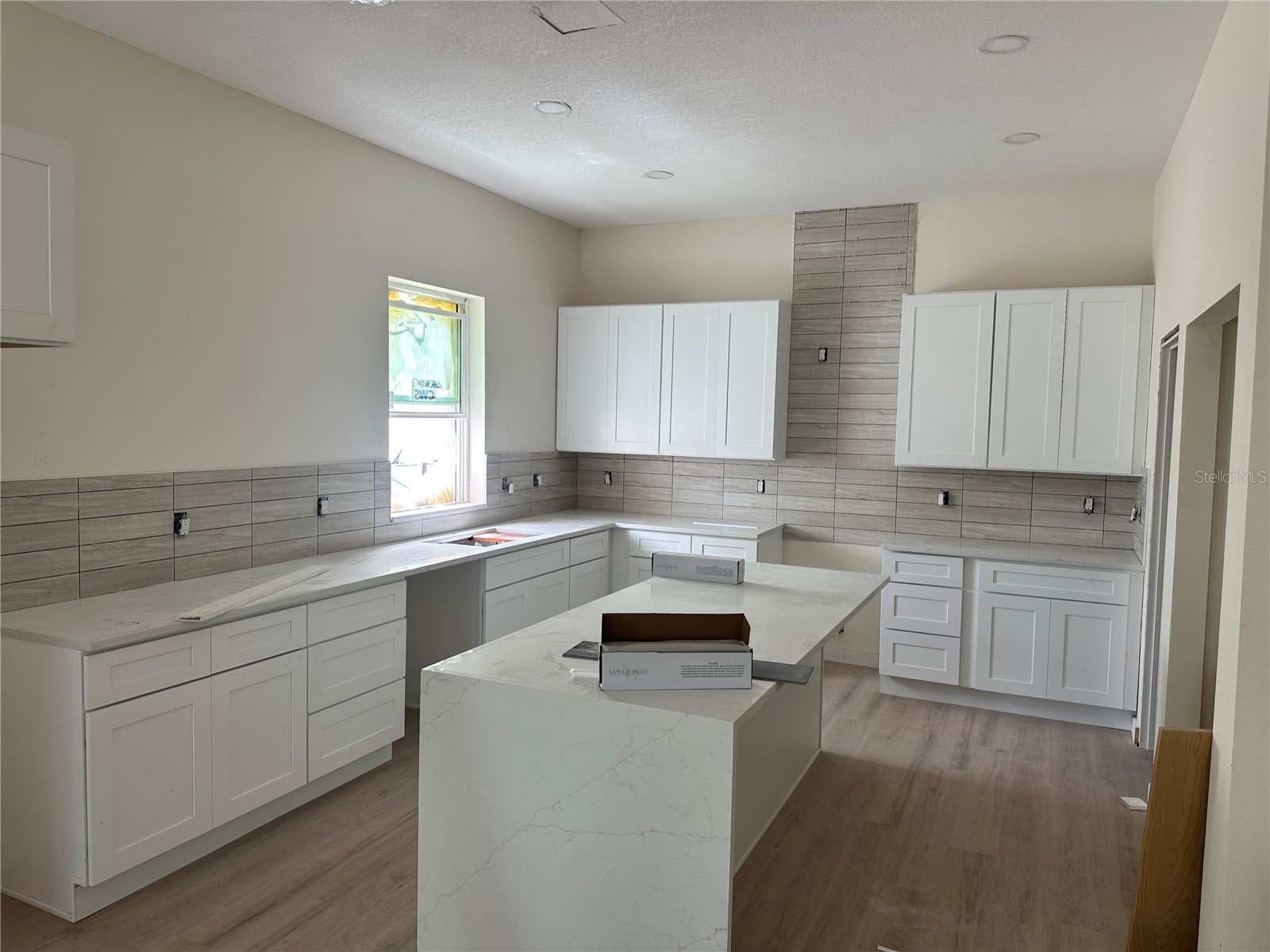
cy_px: 476
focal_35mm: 24
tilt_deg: -1.2
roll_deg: -1.3
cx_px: 635
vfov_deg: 56.8
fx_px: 881
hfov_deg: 71.6
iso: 64
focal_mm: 6.86
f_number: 1.78
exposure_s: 1/121
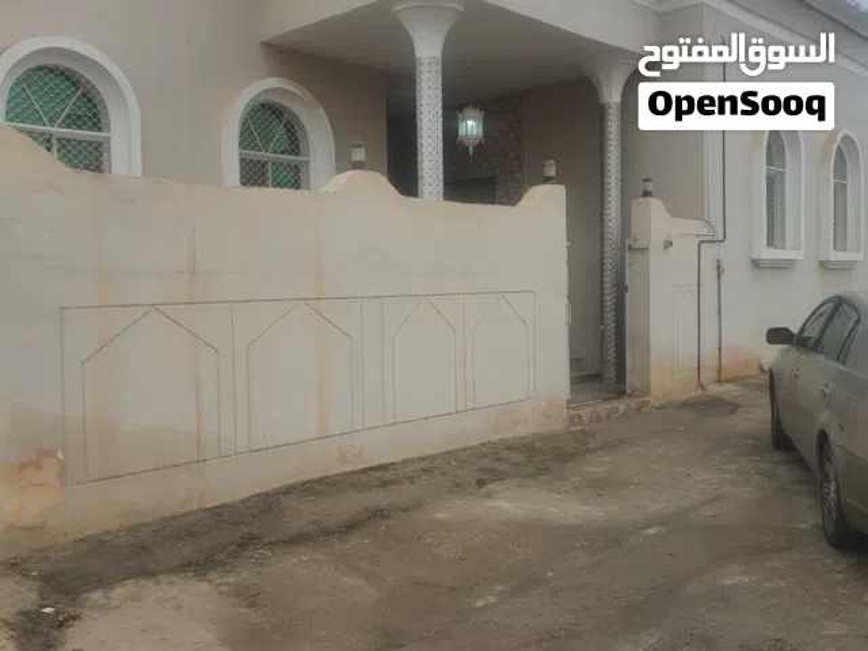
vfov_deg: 53.1
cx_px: 434
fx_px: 652
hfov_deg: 67.3
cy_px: 326
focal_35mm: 26
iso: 50
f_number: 2.4
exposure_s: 1/1308
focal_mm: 4.3
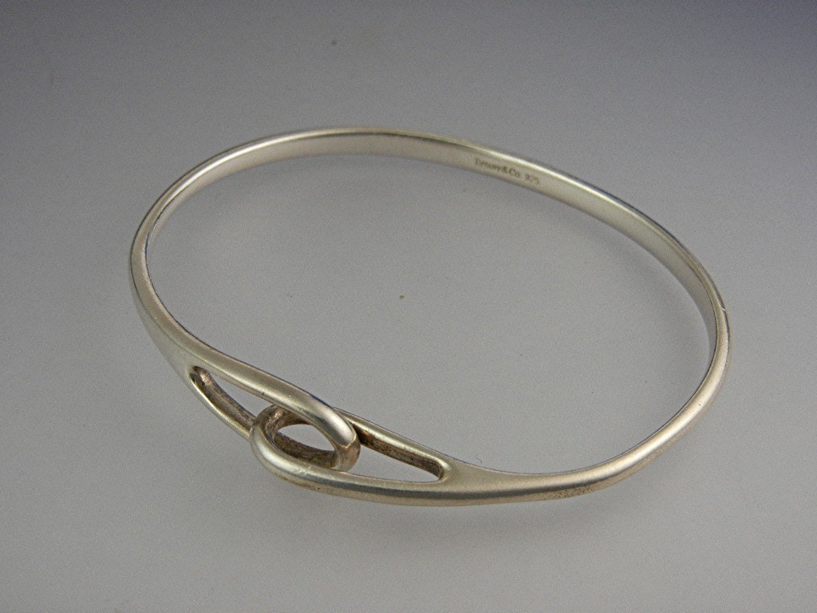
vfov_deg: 24.8
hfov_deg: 32.7
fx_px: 1393
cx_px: 408
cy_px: 306
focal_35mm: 59
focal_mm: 10.6
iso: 193
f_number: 4
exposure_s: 1/60
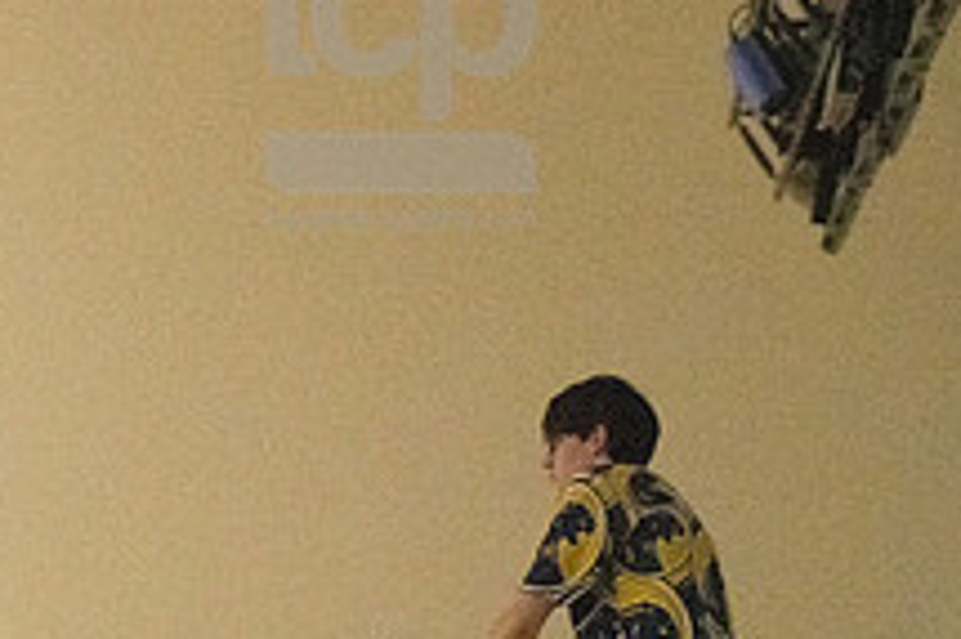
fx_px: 5761
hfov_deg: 9.4
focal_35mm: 216
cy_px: 690
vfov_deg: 6.3
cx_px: -232
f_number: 4.5
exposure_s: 1/1250
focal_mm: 80
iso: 10000
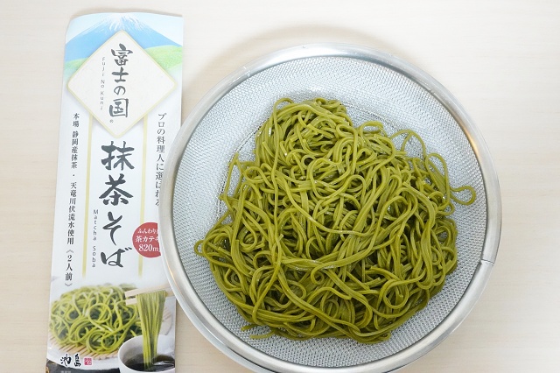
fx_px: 684
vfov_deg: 30.5
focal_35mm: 44
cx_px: 280
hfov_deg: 44.5
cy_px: 186
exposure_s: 1/50
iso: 4000
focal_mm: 16.21
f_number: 5.6
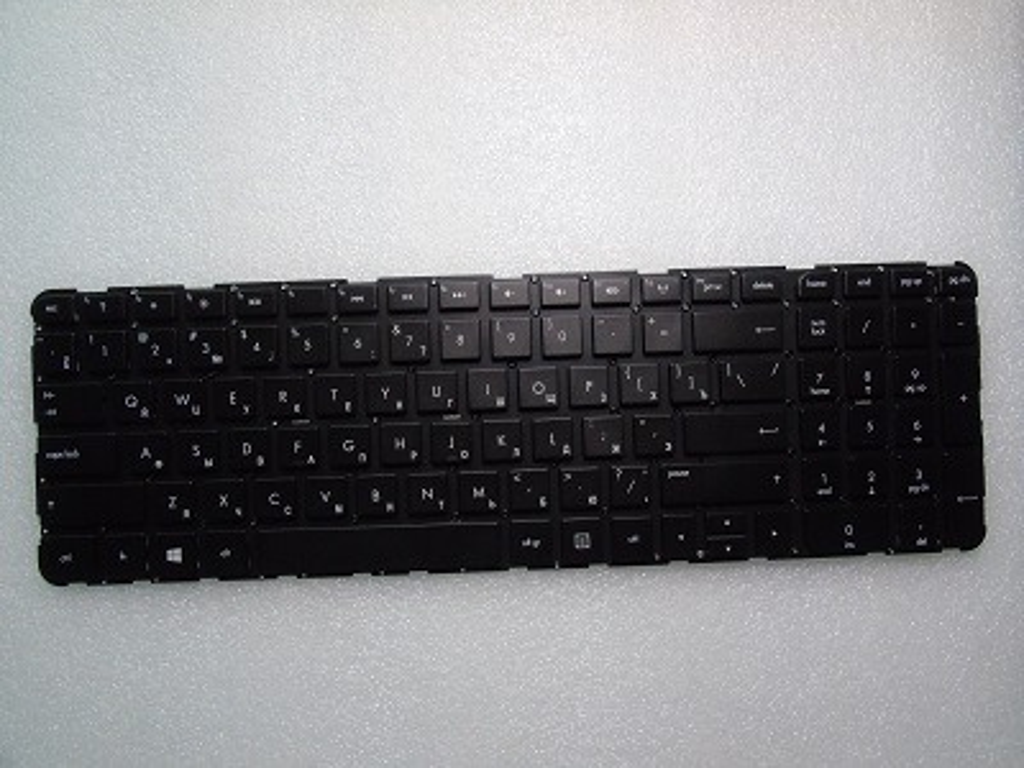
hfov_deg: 69.4
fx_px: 740
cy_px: 384
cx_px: 512
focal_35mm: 25
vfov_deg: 54.9
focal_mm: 4.4
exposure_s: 1/40
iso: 400
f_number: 6.1
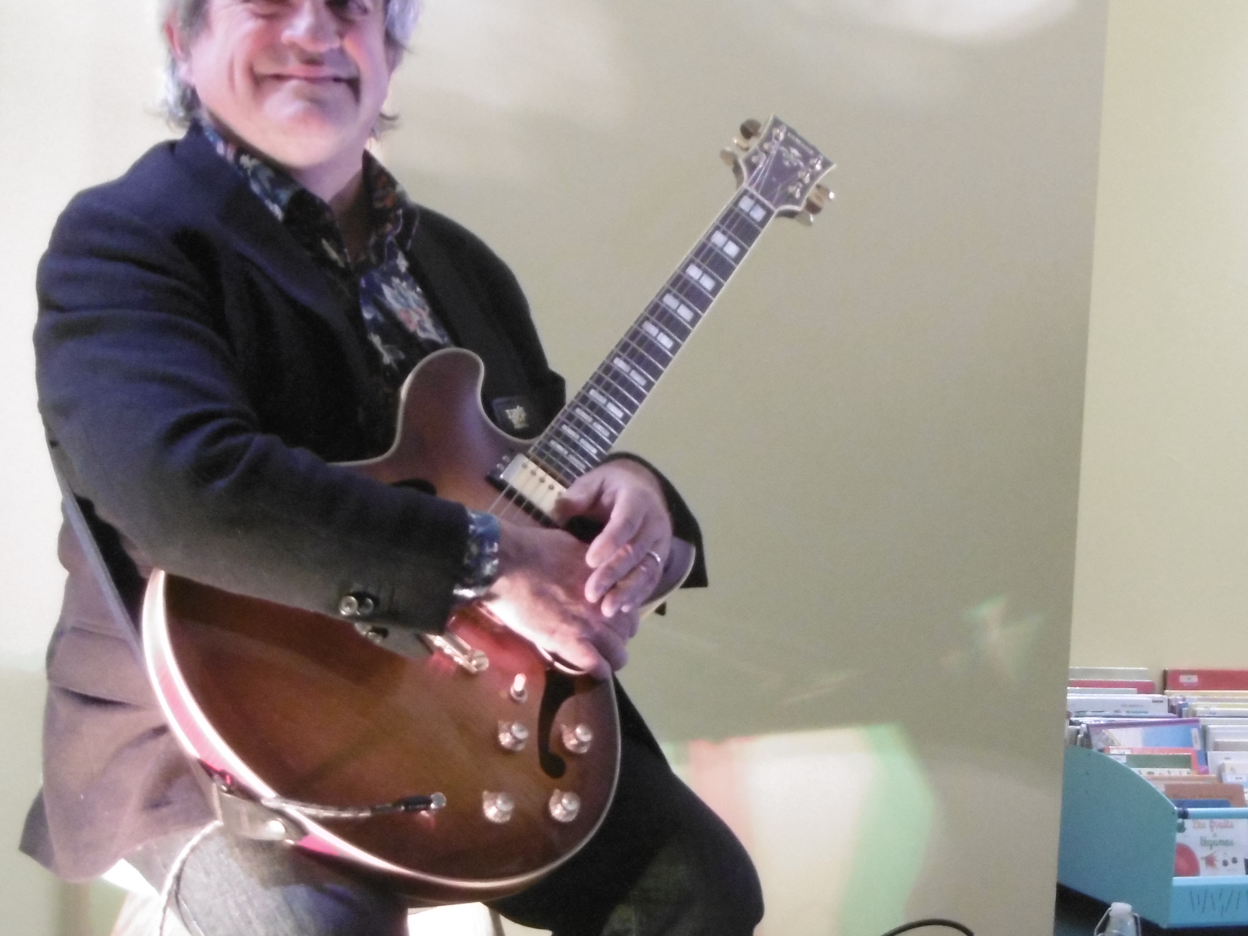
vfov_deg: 19.1
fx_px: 2776
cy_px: 656
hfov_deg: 24.8
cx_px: 1051
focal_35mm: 77
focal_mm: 7.7
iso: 400
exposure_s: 1/10
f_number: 3.8
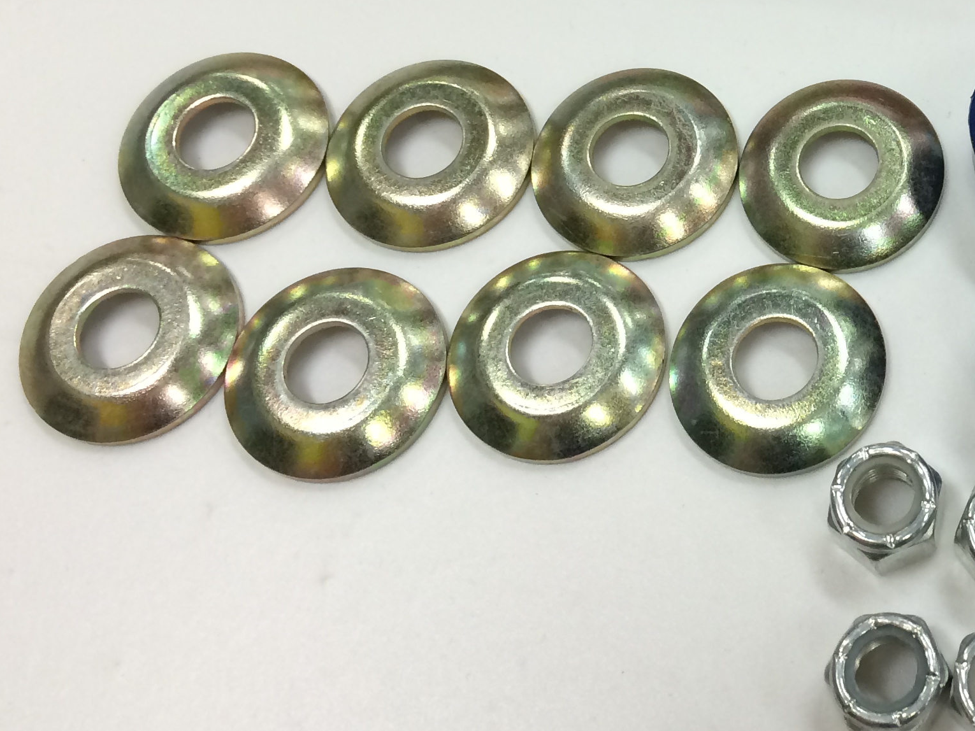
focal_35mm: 64
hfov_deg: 28.2
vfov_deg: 22.4
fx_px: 1803
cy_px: 73
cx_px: 1006
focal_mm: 4.12
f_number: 2.2
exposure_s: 1/33
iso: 50
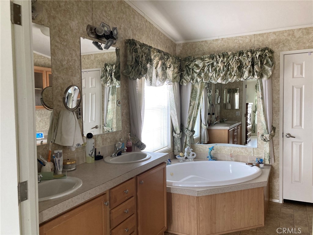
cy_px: 118
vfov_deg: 49.7
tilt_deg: -3.3
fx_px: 253
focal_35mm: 28
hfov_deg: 63.4
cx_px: 156
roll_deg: +0.6
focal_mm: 3.99
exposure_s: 1/60
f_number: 1.8
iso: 125
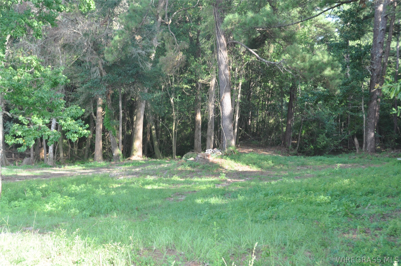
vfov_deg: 21.5
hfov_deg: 31.9
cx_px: 200
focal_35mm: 63
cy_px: 133
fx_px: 701
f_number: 7.1
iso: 200
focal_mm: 42
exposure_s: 1/50
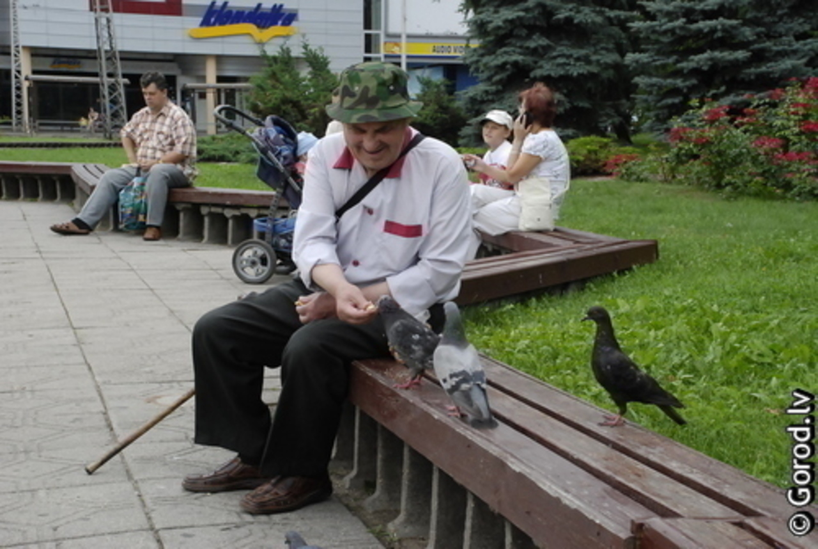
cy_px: 274
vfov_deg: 20.7
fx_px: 1502
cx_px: 409
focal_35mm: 66
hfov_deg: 30.5
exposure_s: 1/250
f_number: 9.5
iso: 800
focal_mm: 44
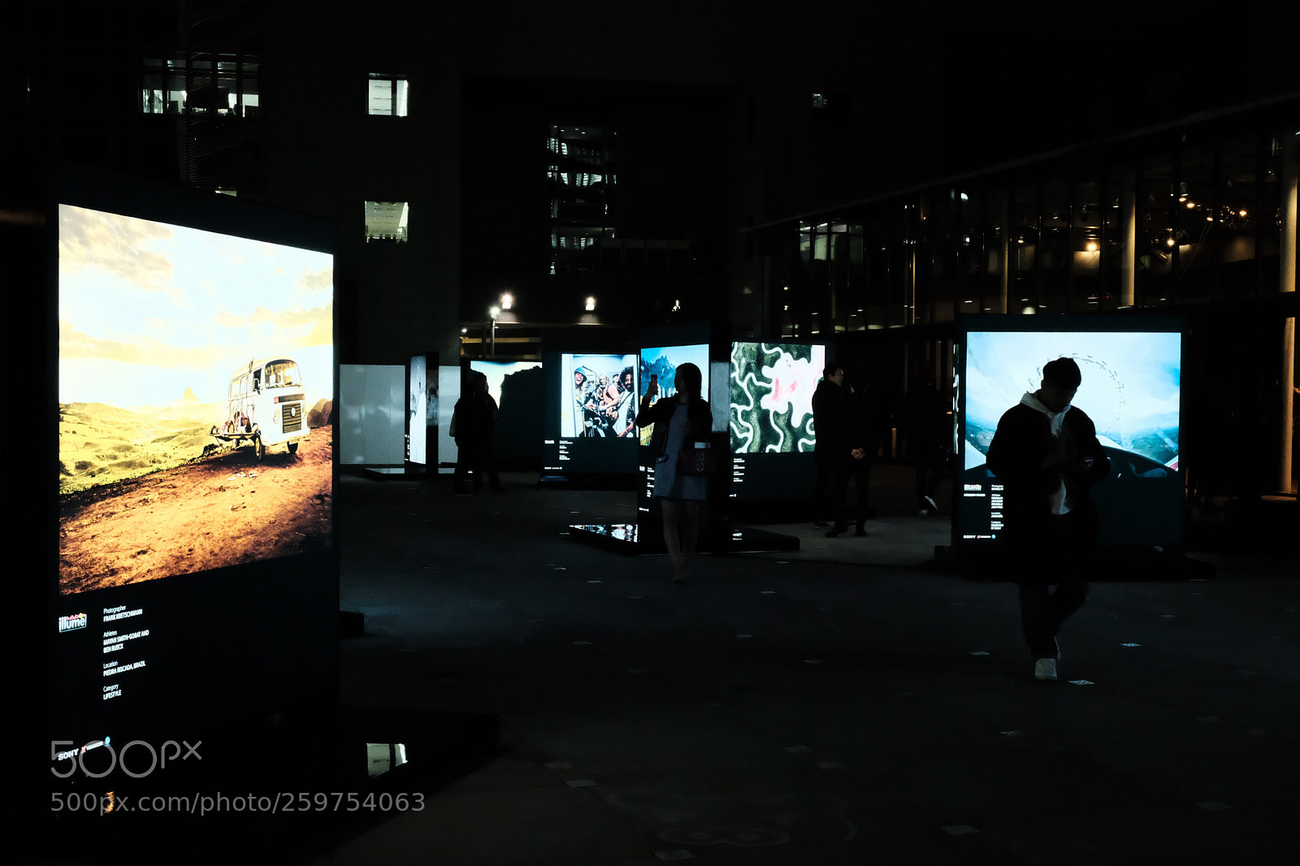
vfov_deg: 31.2
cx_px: 650
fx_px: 1552
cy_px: 433
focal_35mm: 43
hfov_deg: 45.4
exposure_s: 1/60
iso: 12800
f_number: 7.1
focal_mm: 28.9
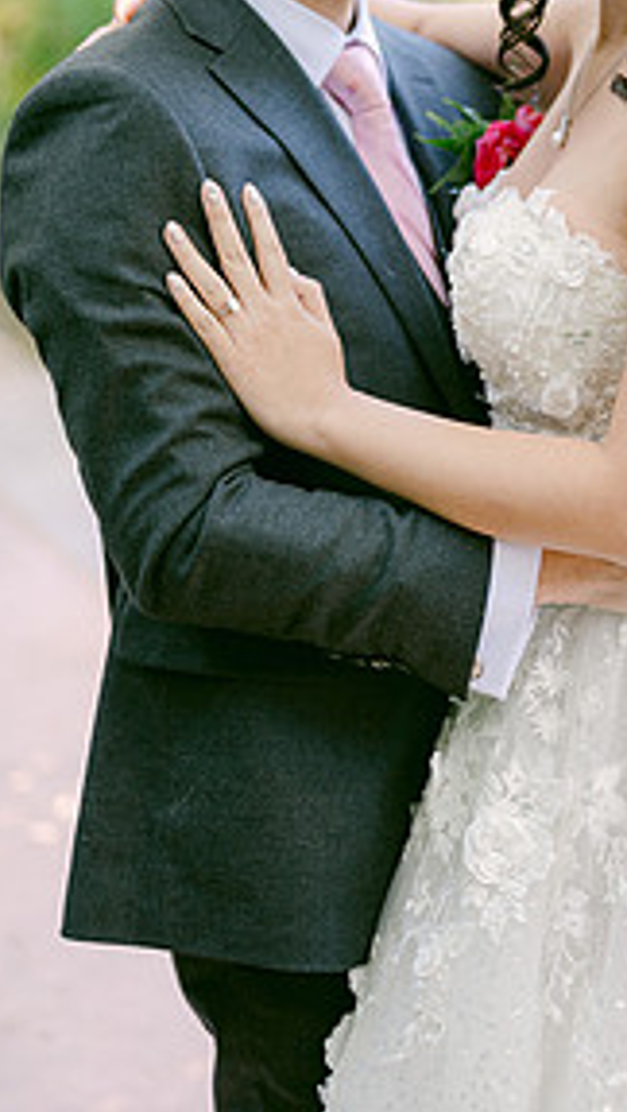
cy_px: 372
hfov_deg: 14.7
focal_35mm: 82
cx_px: 532
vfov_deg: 25.7
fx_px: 2417
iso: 180
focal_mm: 50
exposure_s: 1/125
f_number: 2
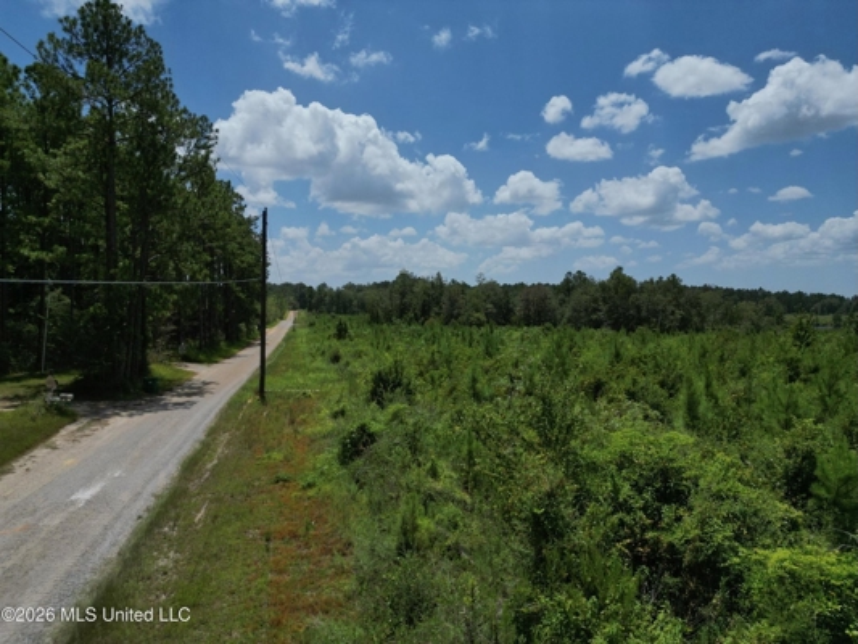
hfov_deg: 71.6
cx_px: 429
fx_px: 595
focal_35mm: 24
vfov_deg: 56.8
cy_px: 322
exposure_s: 1/8000
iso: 120
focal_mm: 6.72
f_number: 1.7
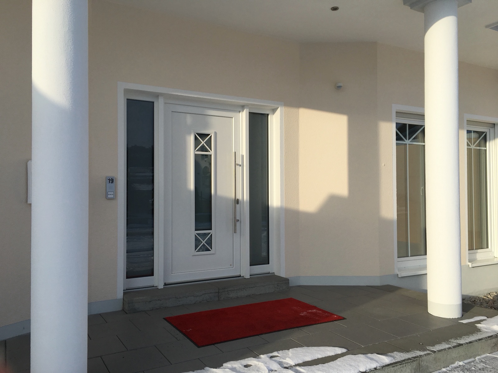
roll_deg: -0.2
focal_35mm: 29
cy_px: 186
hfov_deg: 61.7
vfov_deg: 48.2
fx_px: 417
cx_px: 249
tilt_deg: +1.4
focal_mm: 4.15
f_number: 2.2
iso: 25
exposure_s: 1/1603
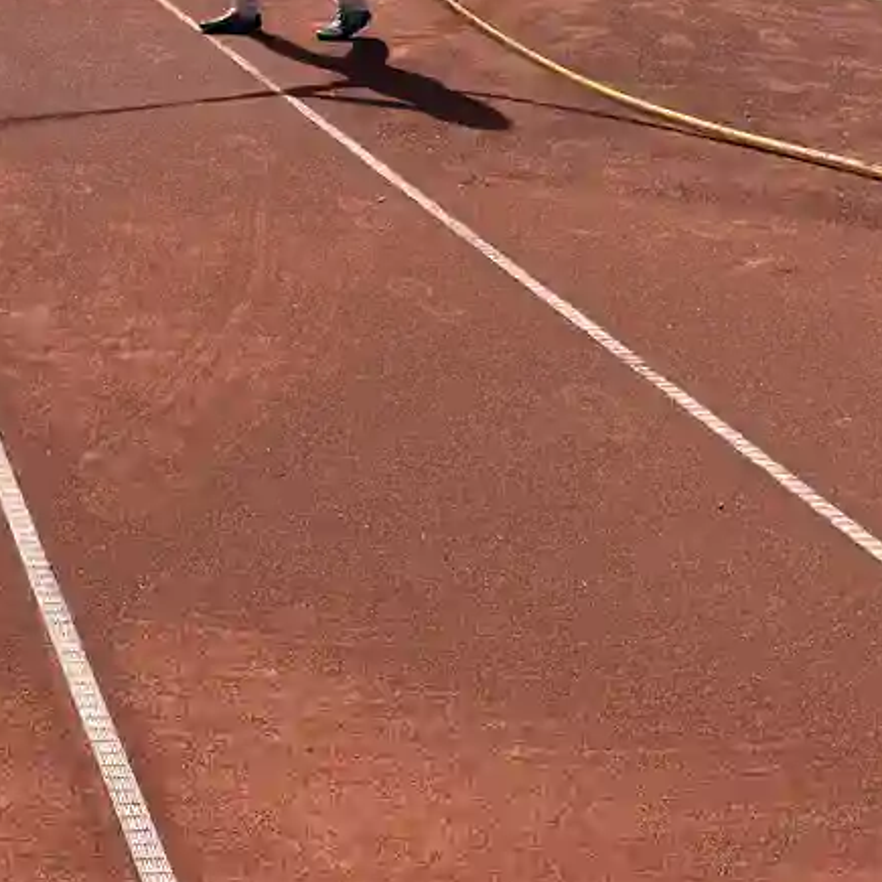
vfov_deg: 20.4
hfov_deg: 20.3
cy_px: -251
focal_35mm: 78
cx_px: -272
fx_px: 2248
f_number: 1.78
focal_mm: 6.76
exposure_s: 1/4950
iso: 80
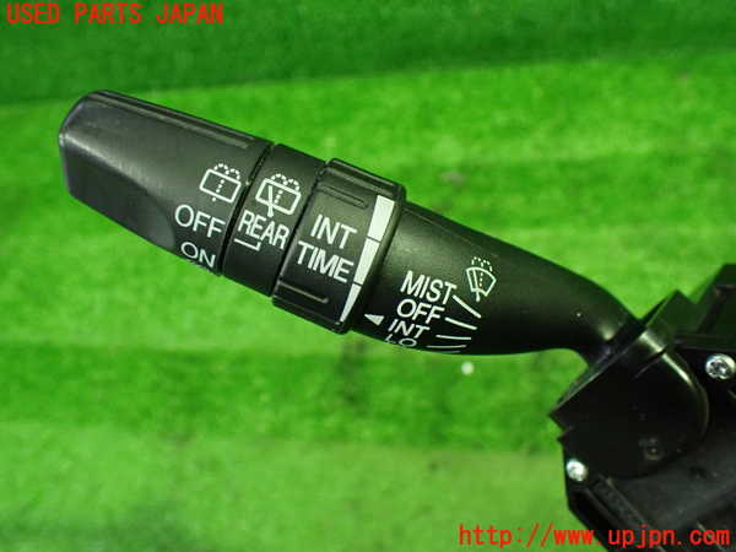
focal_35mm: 30
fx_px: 638
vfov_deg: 46.8
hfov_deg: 60.0
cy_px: 276
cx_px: 368
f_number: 2.3
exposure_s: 1/30
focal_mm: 5.4
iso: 800
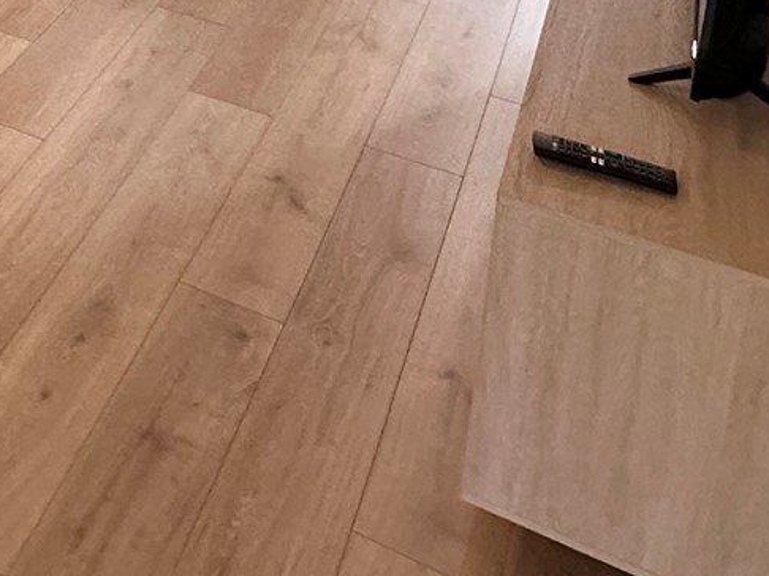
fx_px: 1310
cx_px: -134
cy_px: -348
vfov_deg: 20.3
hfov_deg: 28.7
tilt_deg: -14.2
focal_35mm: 59
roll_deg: +0.3
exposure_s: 1/120
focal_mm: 2.22
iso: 320
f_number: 2.2
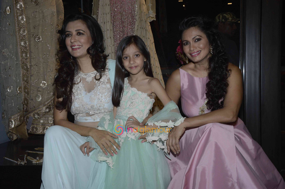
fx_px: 380
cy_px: 94
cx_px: 142
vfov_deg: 28.0
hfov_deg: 41.1
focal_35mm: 48
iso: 800
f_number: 9
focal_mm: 32
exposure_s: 1/200
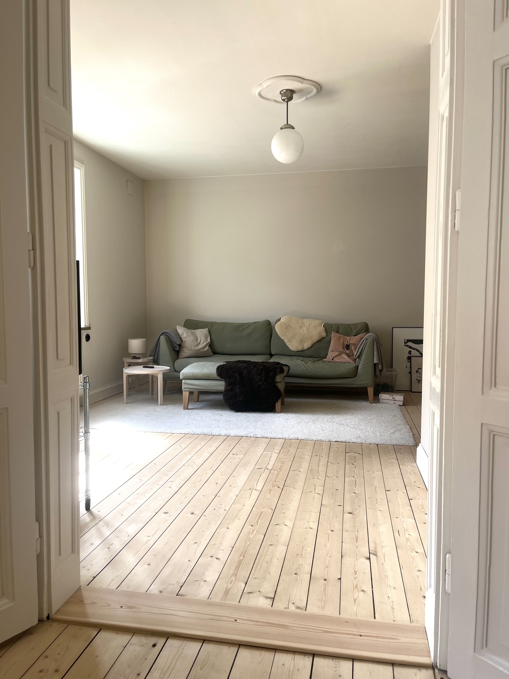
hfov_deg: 53.1
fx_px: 510
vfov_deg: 67.3
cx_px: 254
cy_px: 340
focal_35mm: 26
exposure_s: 1/153
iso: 40
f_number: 1.6
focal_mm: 5.1
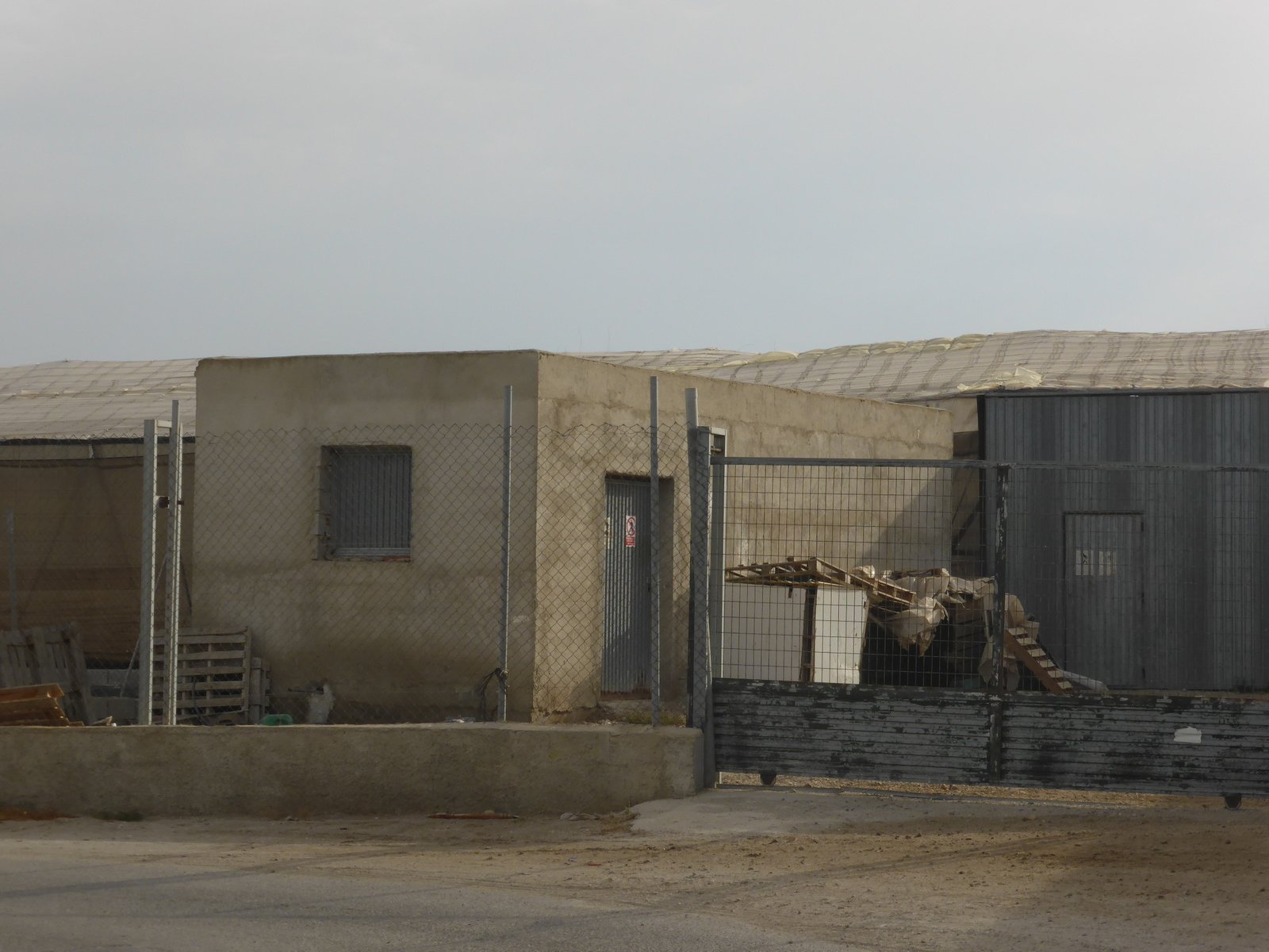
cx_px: 634
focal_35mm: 85
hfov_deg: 23.0
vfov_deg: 17.4
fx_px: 3116
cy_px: 476
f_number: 5.2
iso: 100
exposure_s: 1/800
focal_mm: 15.1
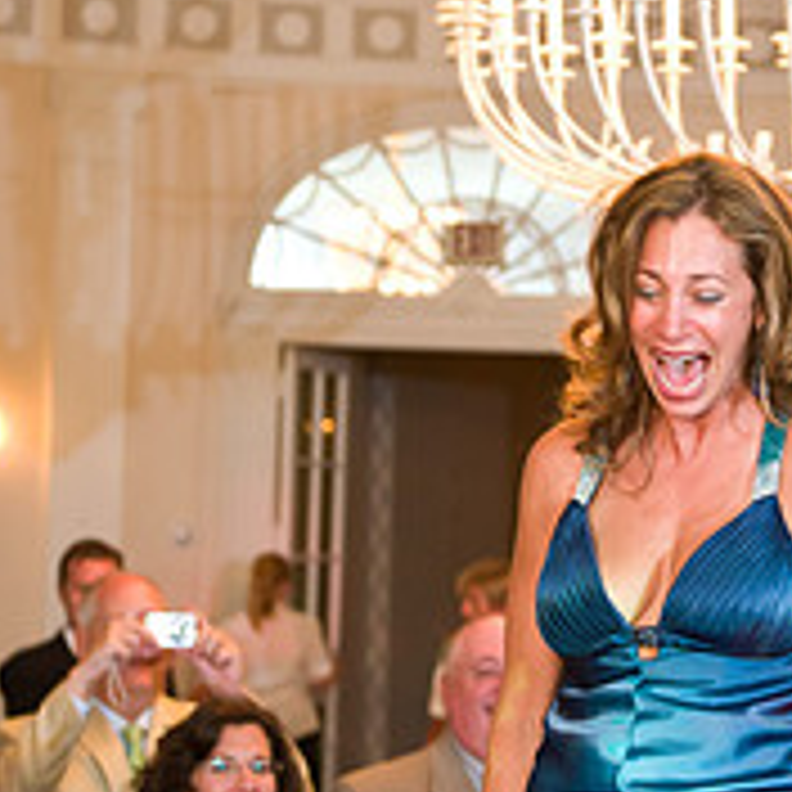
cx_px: 688
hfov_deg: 14.1
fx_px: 3184
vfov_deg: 14.2
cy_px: 292
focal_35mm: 123
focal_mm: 44
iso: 1600
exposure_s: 1/125
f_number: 3.2
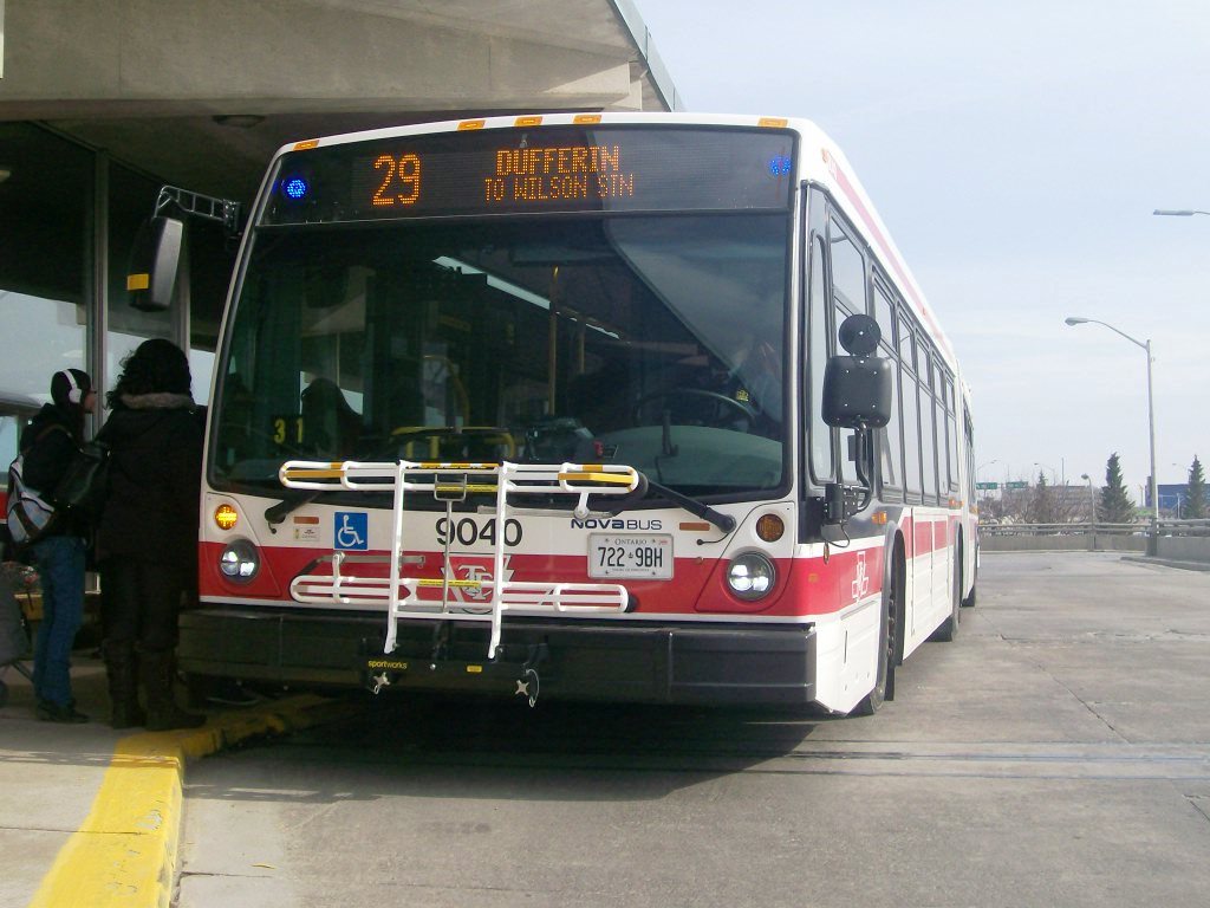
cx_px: 605
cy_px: 454
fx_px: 1573
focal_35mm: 45
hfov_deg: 42.1
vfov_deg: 32.2
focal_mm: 7.6
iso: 80
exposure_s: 1/712
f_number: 3
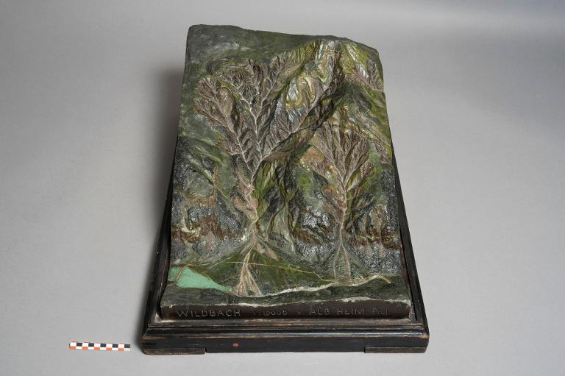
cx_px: 282
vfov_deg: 30.5
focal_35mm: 44
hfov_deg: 44.5
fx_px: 690
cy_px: 188
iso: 400
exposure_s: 1/125
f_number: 16
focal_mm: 44
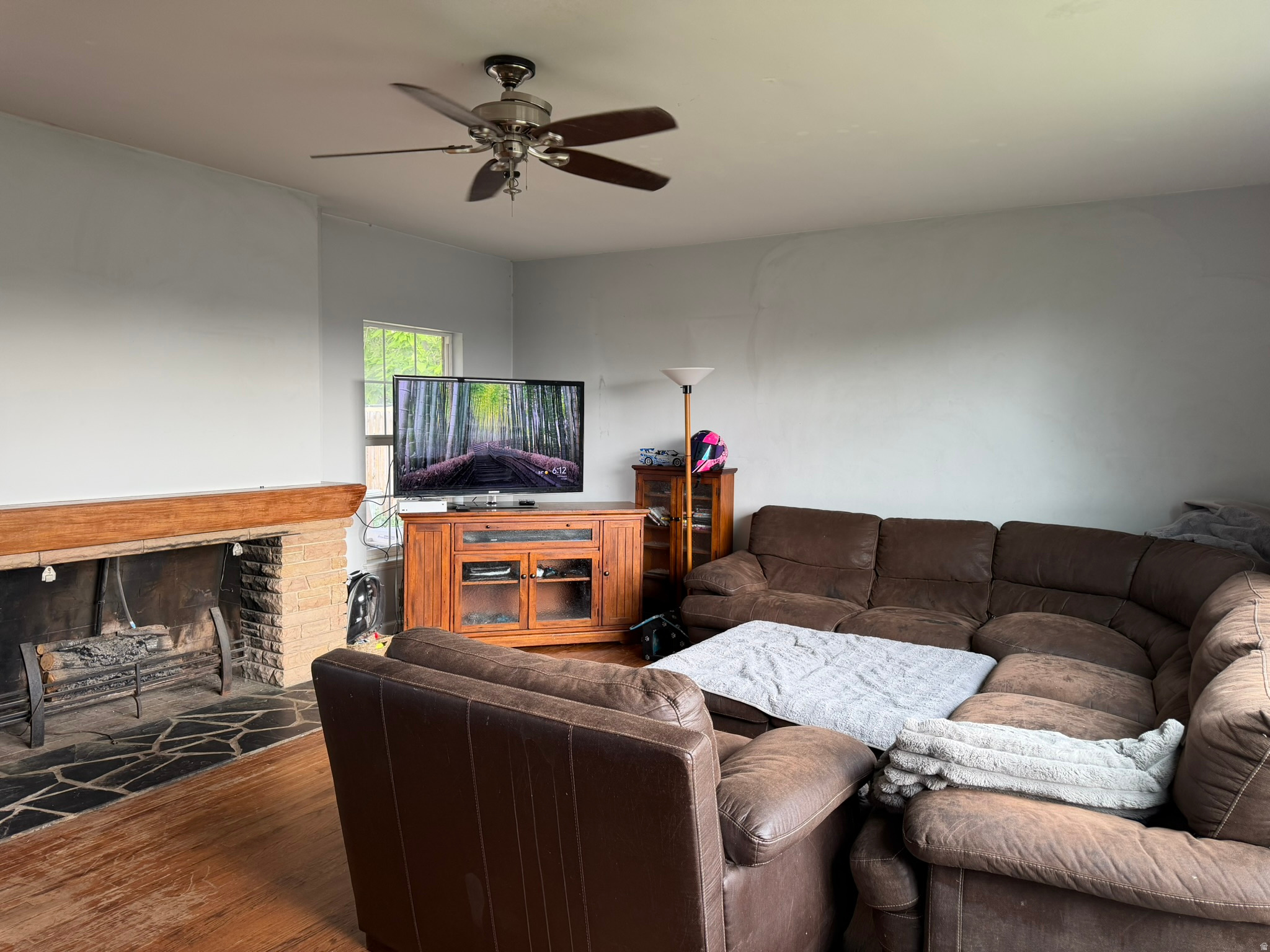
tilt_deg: -4.0
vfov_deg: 56.8
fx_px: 881
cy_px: 476
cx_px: 635
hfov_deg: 71.6
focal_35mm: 24
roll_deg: -0.5
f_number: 1.78
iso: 125
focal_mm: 6.76
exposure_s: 1/120
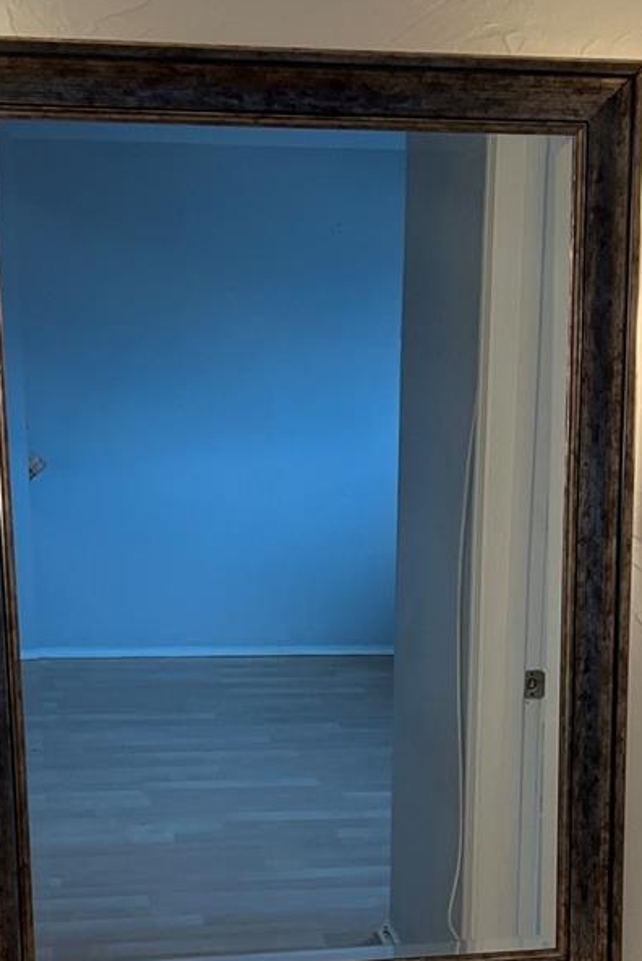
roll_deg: +0.1
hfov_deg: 19.4
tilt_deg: -8.4
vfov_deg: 28.1
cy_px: 792
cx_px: 420
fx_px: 1870
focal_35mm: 70
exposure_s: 1/120
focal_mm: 5.7
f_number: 1.5
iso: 100
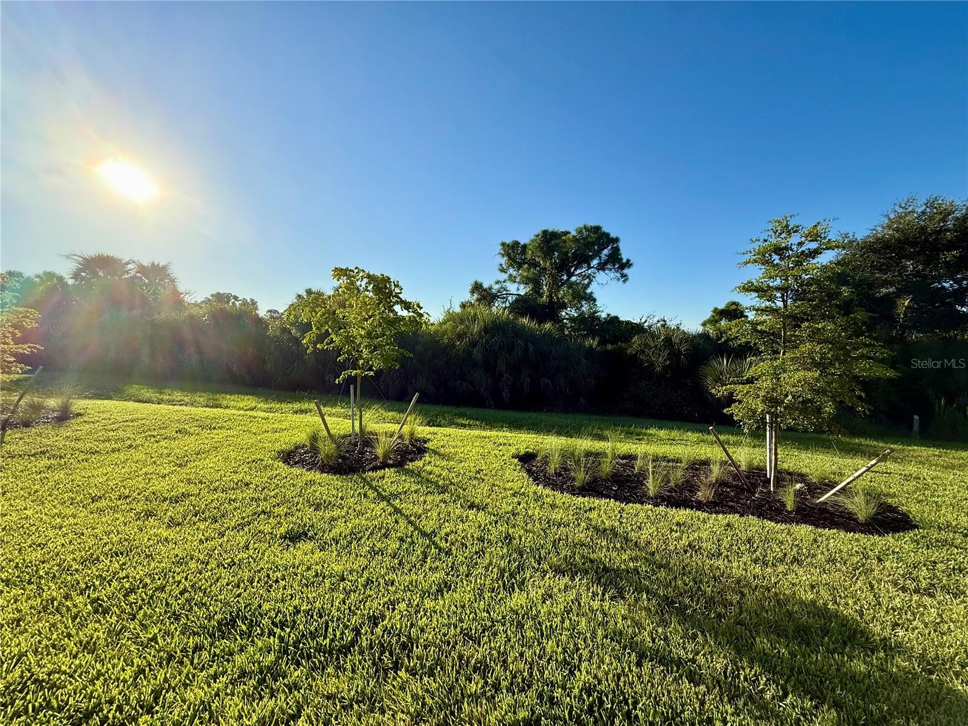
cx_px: 484
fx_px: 391
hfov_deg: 102.1
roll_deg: -2.0
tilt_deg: -2.0
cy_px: 363
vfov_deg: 85.7
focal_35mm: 14
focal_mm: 2.22
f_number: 2.2
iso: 64
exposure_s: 1/1961
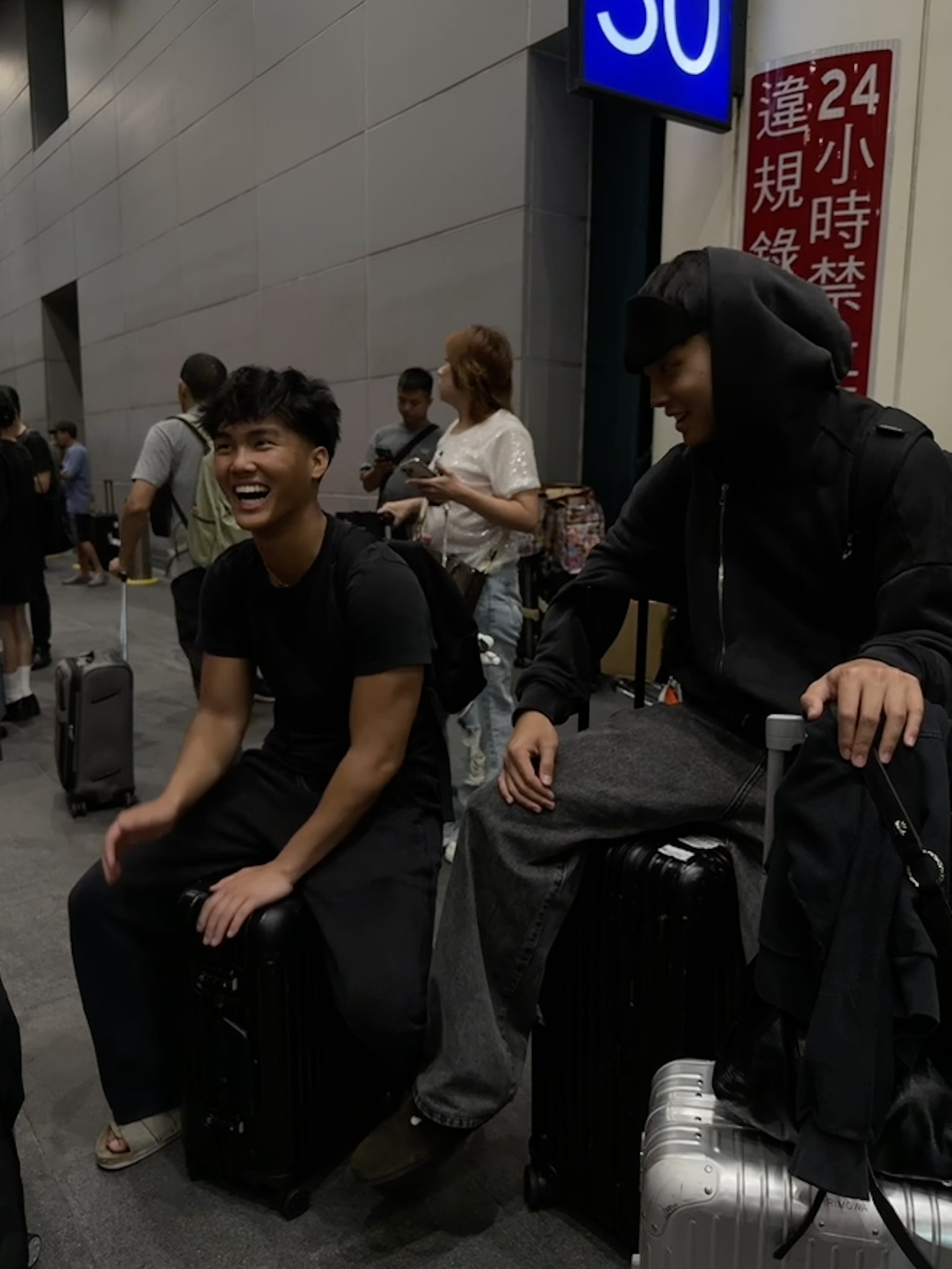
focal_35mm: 24
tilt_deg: -9.3
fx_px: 880
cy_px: 634
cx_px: 476
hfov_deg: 56.8
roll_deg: -0.9
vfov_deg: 71.6
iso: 250
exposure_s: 1/60
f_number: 1.78
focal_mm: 6.76
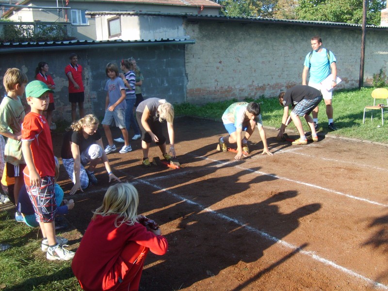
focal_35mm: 35
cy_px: 146
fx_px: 392
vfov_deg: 40.7
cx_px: 194
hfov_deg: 52.6
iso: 50
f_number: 2.8
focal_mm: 5.8
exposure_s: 1/350
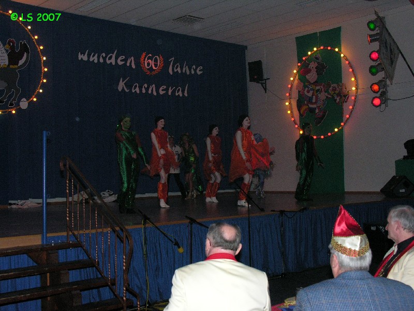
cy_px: 156
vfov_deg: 31.5
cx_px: 207
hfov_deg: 41.2
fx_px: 550
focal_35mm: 46
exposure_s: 1/60.1
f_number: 4.2
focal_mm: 11.8
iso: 200
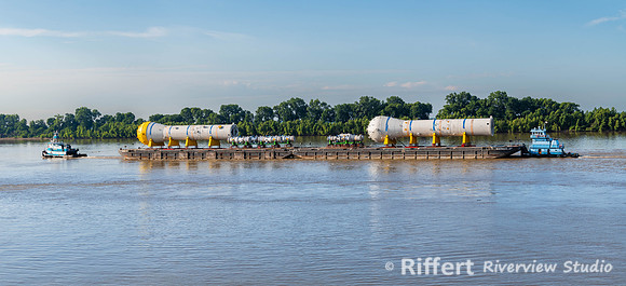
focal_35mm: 48
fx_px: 766
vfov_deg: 21.1
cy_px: 152
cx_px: 313
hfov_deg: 44.4
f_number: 8
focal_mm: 44
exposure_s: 1/160
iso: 100
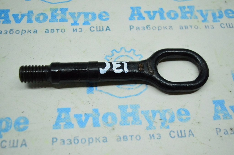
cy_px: 78
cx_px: 117
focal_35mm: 45
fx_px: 292
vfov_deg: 29.8
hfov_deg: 43.6
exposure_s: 1/1000
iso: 6400
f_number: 4.2
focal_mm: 30
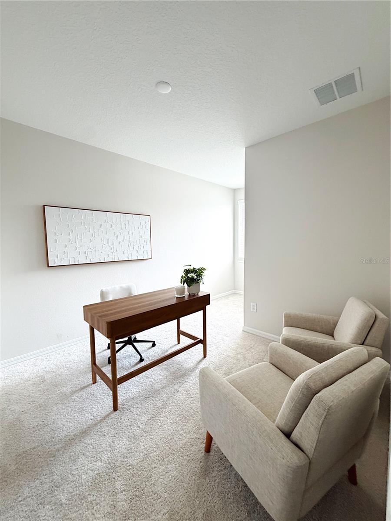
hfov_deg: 85.7
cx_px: 196
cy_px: 260
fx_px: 211
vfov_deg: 102.1
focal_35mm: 14
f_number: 2.2
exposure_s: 1/65
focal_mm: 2.22
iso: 320
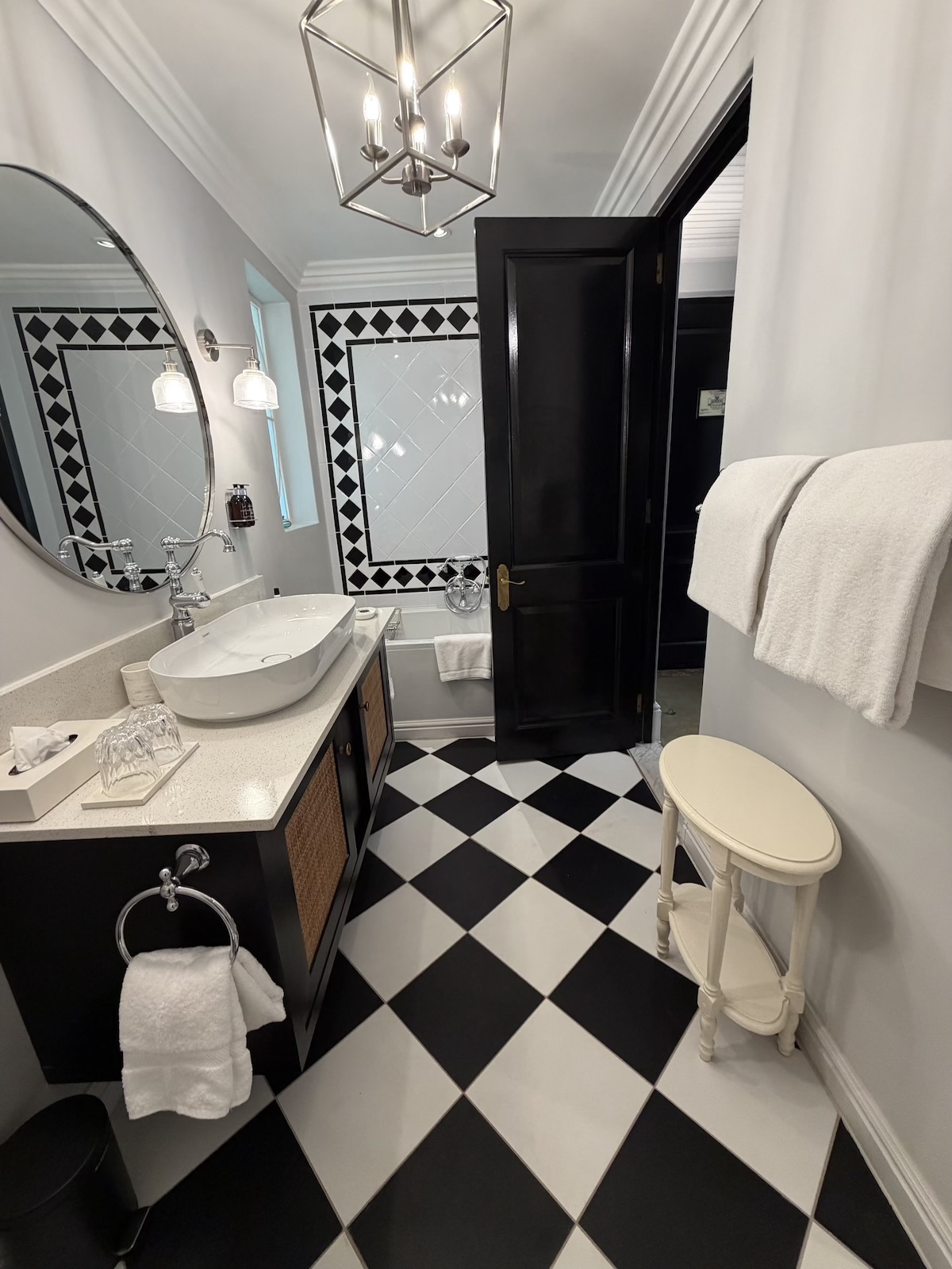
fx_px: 513
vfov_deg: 102.1
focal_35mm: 14
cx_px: 476
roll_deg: +1.7
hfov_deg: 85.7
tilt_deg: -16.8
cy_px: 634
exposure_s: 1/100
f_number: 2.2
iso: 250
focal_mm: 2.22
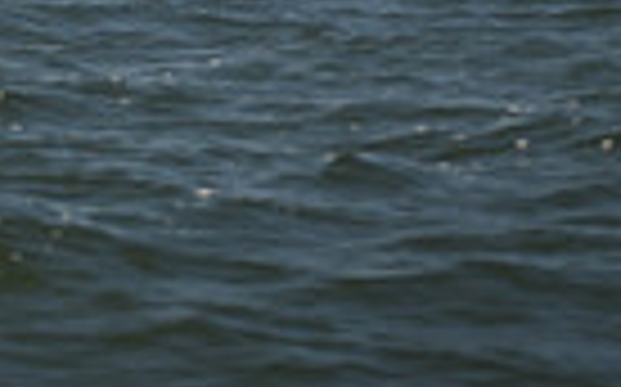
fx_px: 5817
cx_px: -146
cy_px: -837
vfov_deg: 3.7
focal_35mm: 344
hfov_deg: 6.1
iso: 250
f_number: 2.8
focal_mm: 80
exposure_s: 1/1600
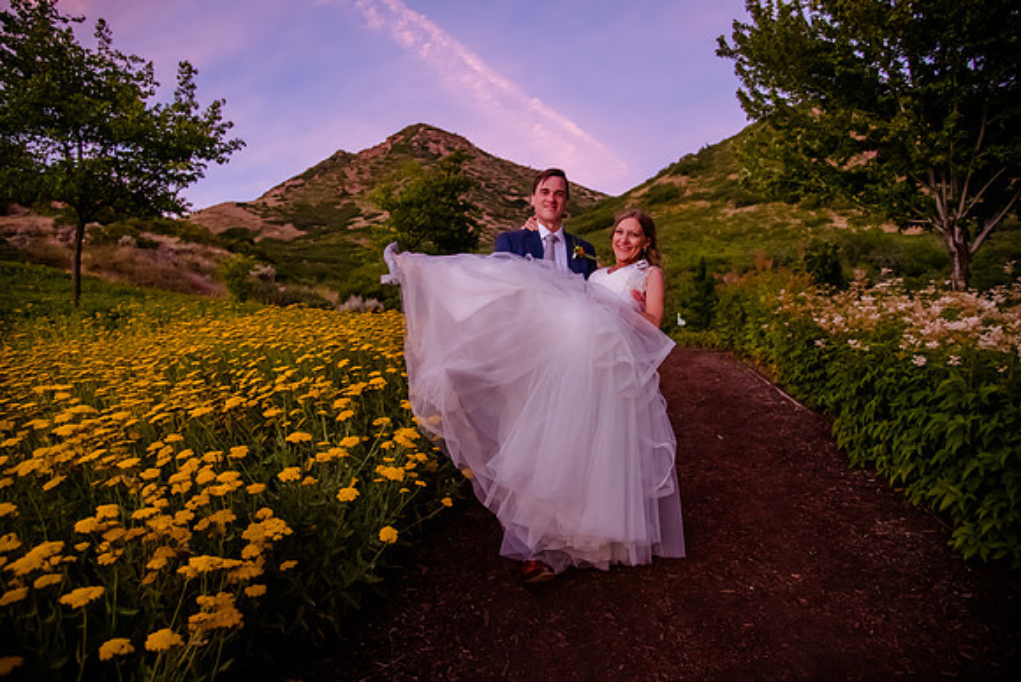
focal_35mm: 24
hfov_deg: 73.7
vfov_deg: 53.2
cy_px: 341
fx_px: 681
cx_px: 510
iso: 5000
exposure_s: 1/500
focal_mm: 24
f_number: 4
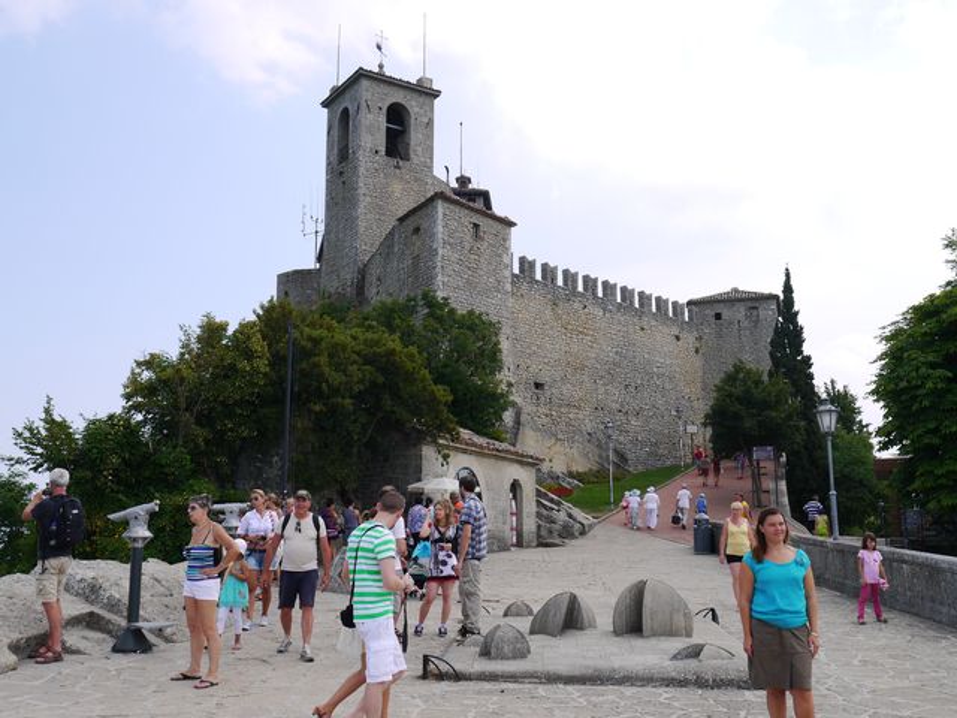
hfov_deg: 49.0
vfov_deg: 37.7
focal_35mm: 38
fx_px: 1051
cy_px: 359
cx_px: 478
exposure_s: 1/400
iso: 160
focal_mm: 19
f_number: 8
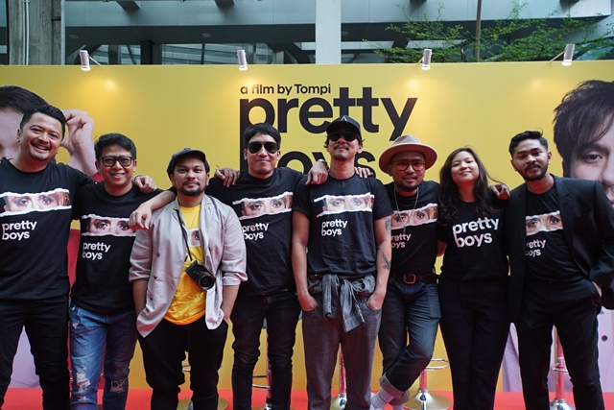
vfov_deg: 48.0
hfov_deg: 67.4
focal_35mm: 27
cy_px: 205
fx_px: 461
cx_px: 307
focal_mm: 18
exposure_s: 1/250
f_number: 4
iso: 640
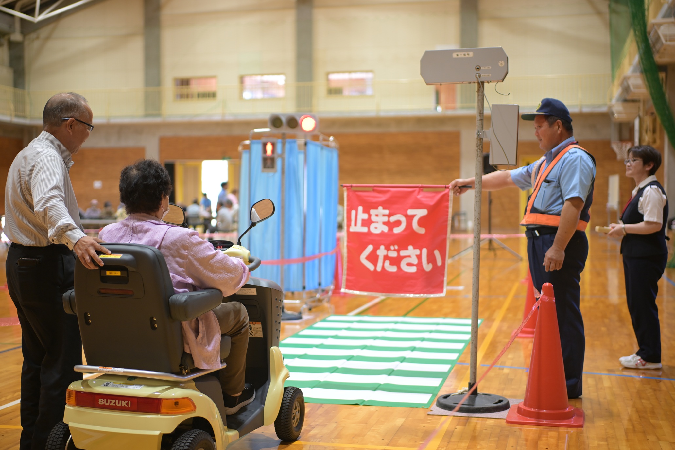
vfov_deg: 27.0
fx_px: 937
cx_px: 338
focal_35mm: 50
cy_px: 225
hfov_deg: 39.6
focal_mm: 50
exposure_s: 1/100
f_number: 1.8
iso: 400
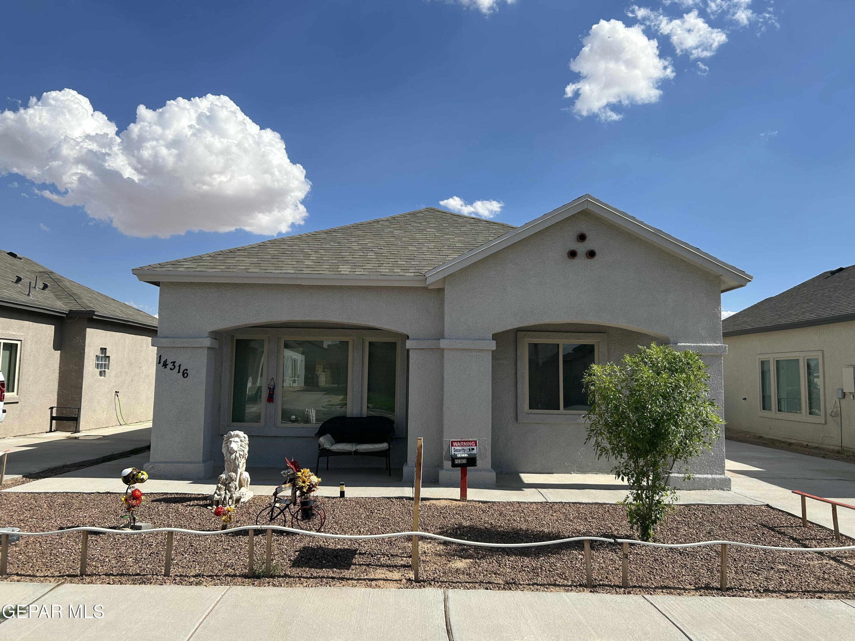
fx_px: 642
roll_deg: -0.9
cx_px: 428
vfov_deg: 53.1
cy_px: 320
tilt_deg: +5.4
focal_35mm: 26
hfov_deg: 67.3
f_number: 1.5
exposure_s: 1/5587
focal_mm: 5.7
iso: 50
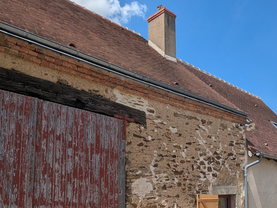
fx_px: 256
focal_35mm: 32
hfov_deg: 53.7
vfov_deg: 41.8
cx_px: 213
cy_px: 174
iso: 48
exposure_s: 1/2024
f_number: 2.2
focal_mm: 1.95
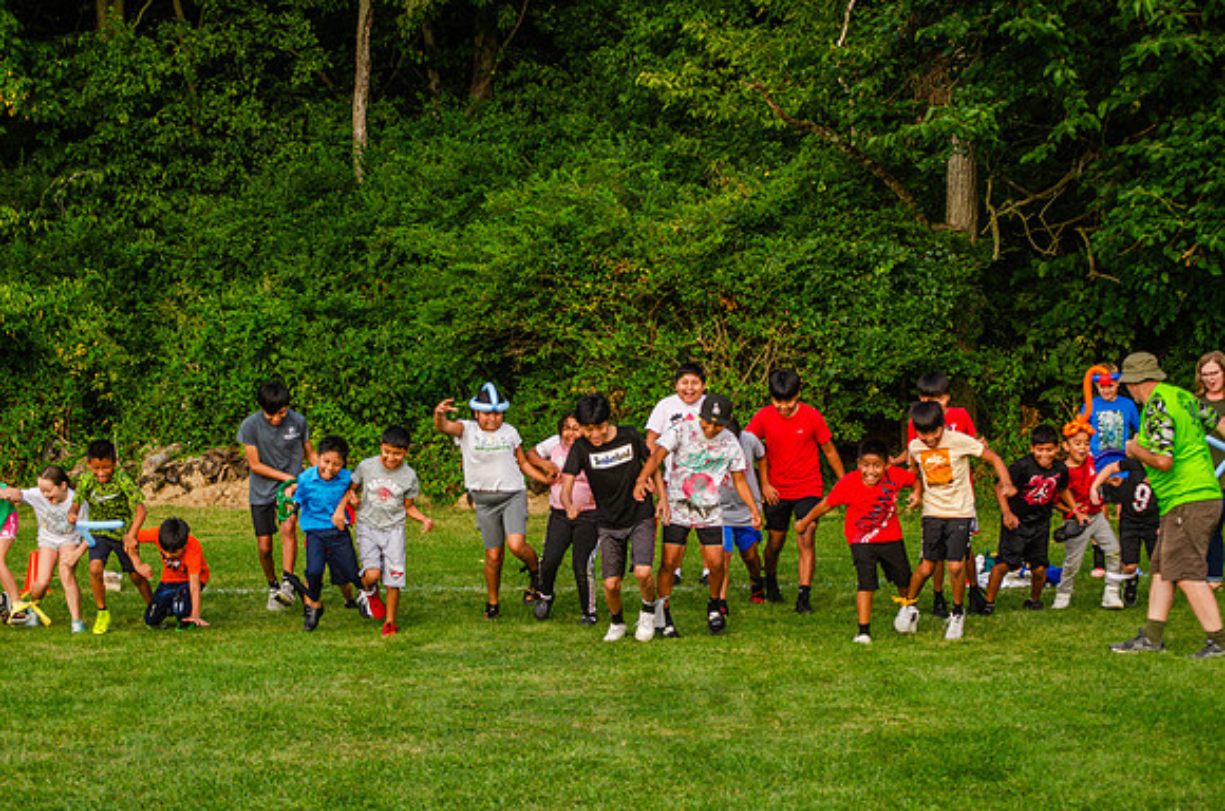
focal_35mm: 82
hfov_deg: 24.7
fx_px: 2801
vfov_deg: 16.5
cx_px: 612
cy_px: 406
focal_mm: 55
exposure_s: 1/200
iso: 200
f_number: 7.1
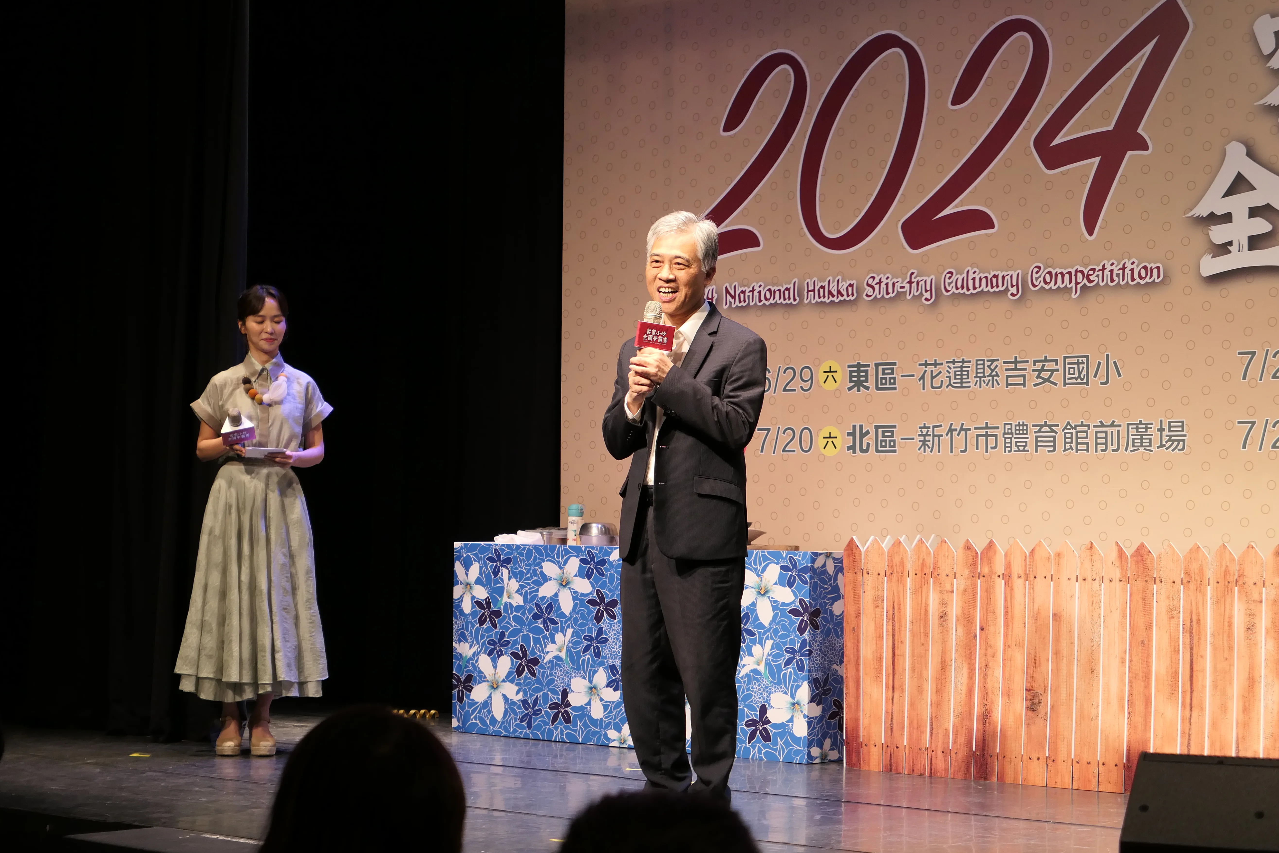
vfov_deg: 18.2
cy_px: 417
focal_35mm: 75
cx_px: 666
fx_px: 2664
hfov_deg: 27.0
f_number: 2.8
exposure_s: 1/125
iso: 400
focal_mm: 26.4
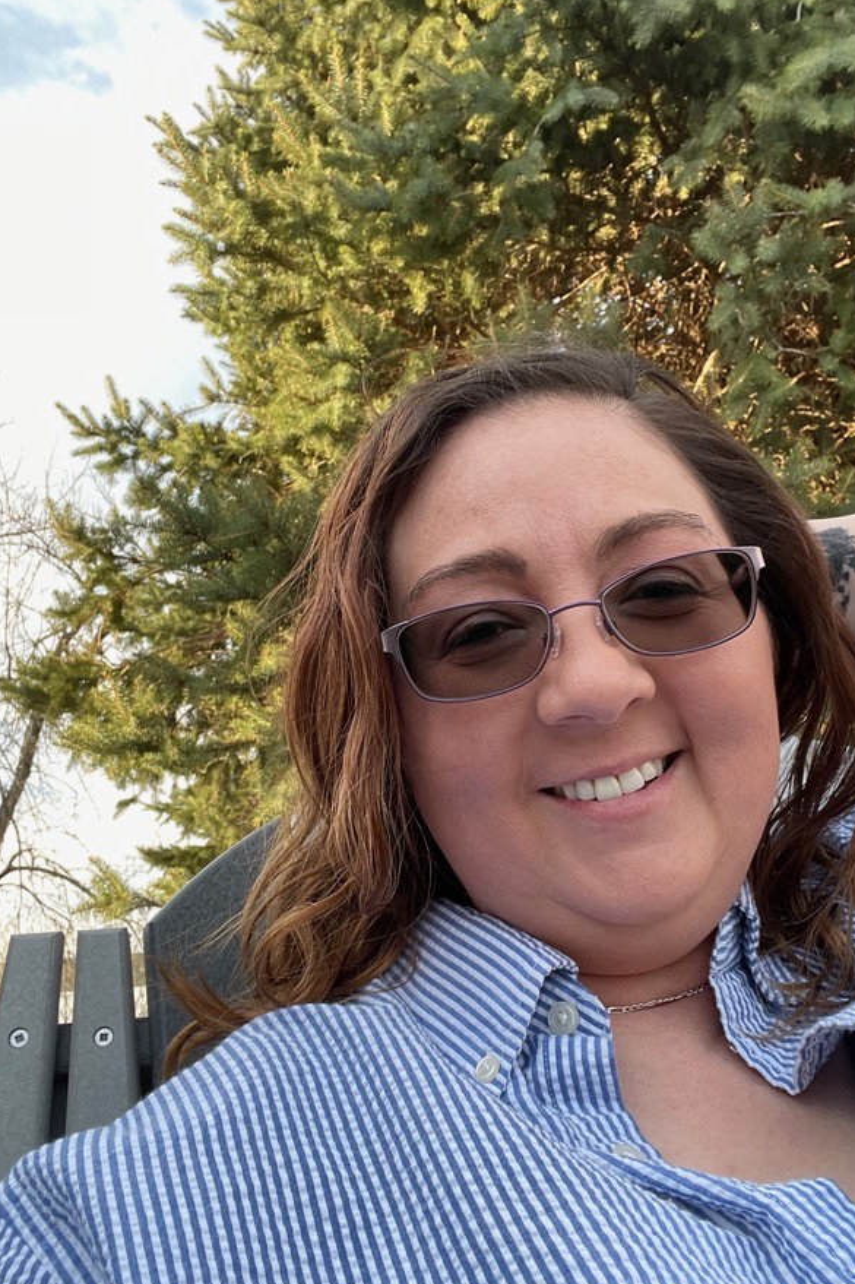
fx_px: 1140
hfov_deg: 41.1
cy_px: 654
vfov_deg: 58.7
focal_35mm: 32
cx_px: 467
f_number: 2.2
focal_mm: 2.71
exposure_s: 1/121
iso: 50
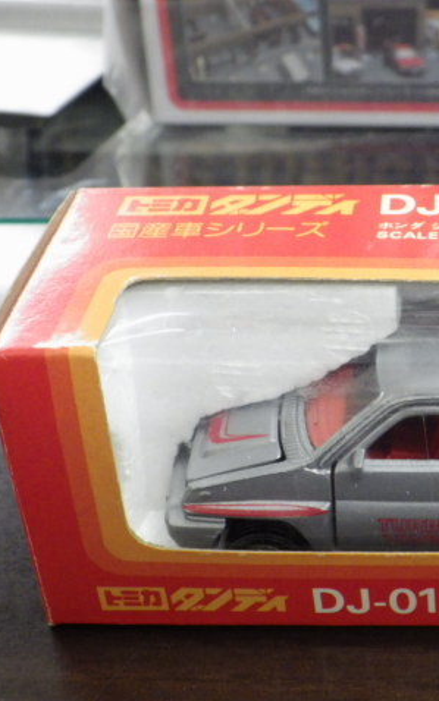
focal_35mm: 71
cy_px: 350
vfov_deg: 29.0
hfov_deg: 17.9
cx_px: 440
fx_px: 1358
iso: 800
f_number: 3.8
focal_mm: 9
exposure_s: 1/40
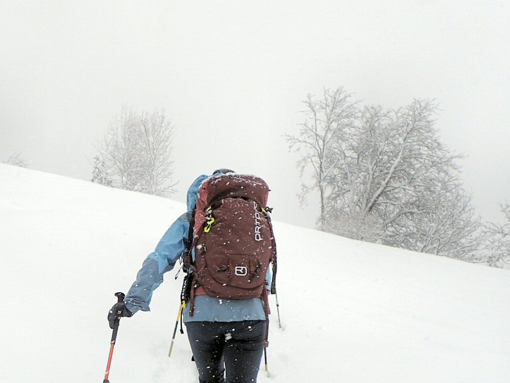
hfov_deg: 42.8
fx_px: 619
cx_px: 103
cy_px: 247
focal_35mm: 42
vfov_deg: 34.1
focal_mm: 4.5
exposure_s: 1/800
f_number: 2.8
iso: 100
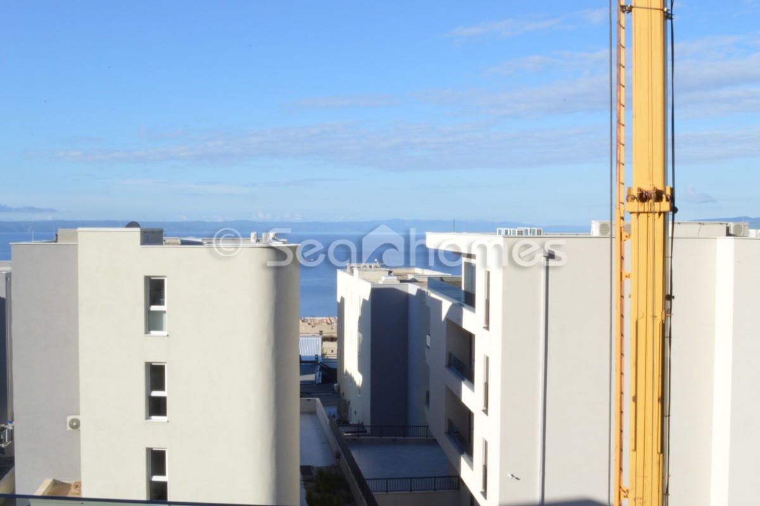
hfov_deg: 53.2
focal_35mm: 36
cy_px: 253
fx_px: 759
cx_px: 380
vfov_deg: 36.8
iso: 400
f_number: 4
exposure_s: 1/30
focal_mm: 24
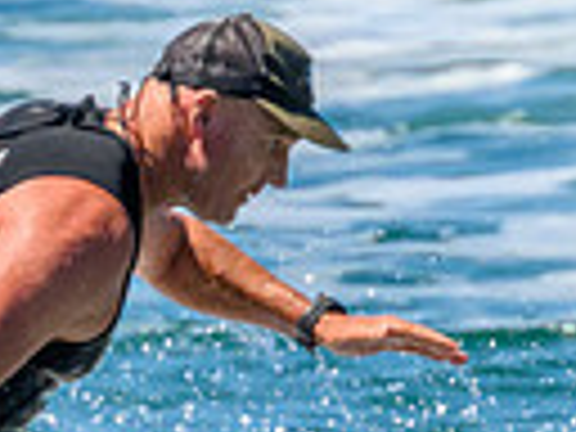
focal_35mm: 4570
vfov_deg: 0.3
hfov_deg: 0.4
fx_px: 76043
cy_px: 362
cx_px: 264
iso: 1100
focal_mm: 800
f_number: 11
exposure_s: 1/2000
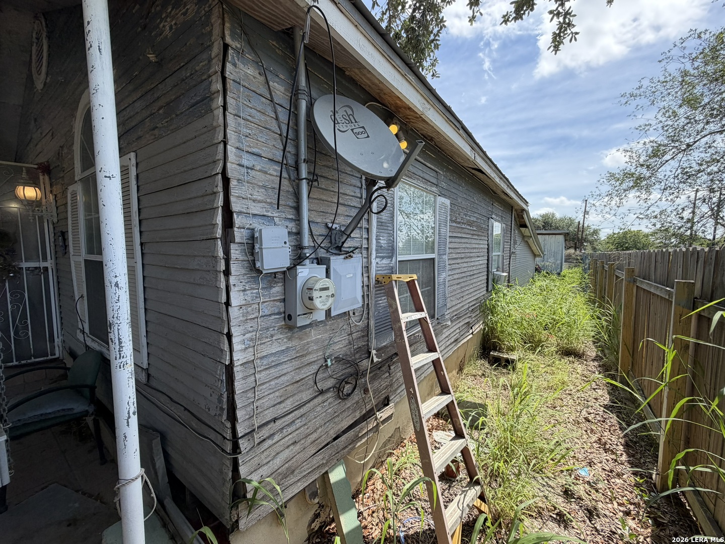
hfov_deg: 102.1
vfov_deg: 85.7
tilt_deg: -4.1
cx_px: 362
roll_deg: +0.2
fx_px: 293
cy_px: 272
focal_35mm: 14
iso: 40
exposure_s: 1/619
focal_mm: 2.22
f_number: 2.2
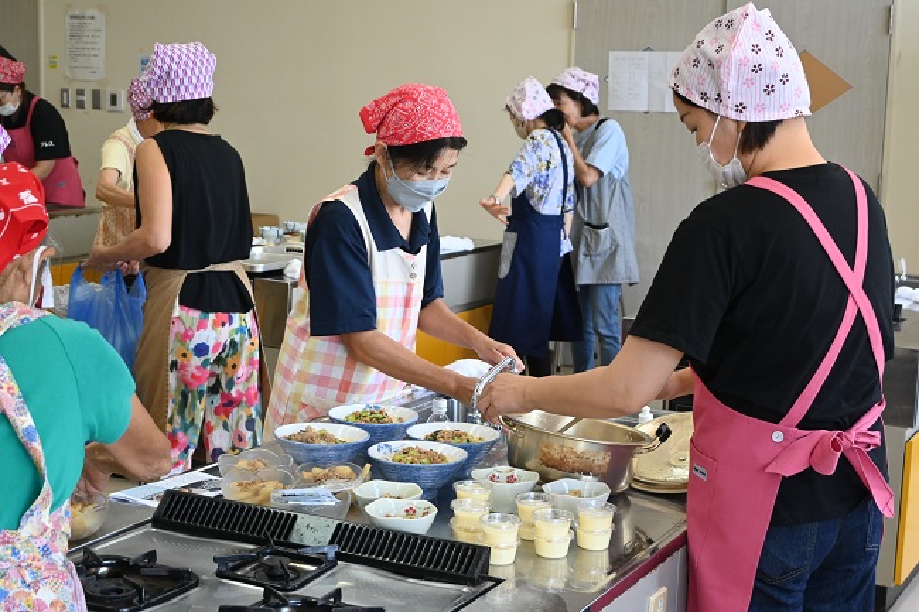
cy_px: 306
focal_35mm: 58
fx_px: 1493
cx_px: 460
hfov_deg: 34.2
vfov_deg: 23.2
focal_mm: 39
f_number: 5.6
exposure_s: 1/125
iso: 800
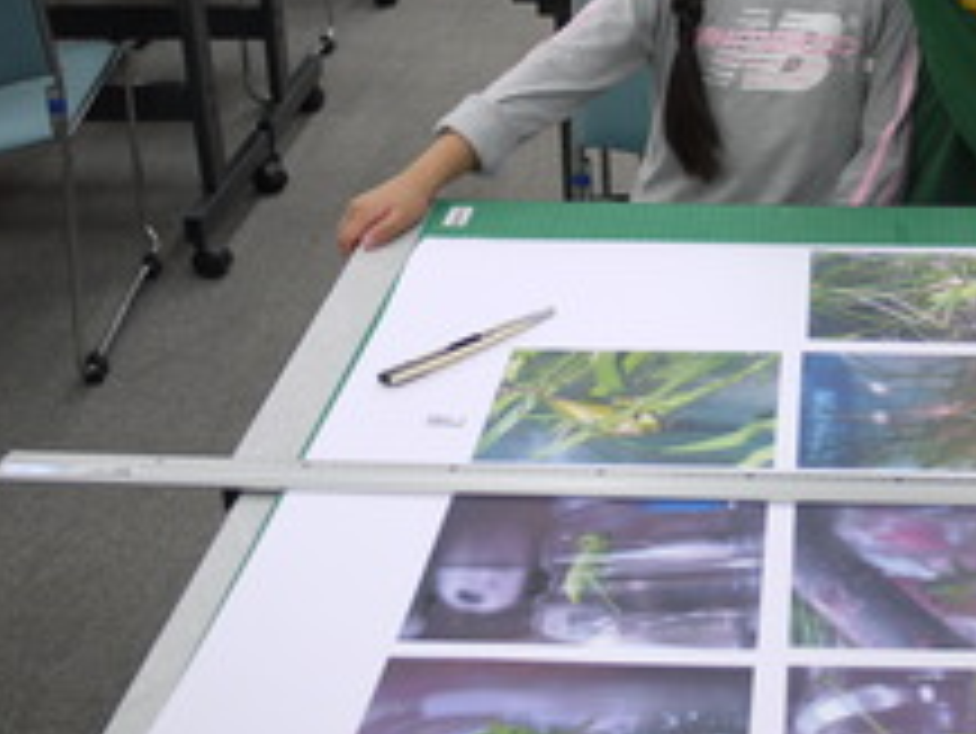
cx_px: 841
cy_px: 90
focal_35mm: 59
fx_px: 1664
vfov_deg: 24.2
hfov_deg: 31.4
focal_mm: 16
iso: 125
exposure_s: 1/30
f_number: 3.7
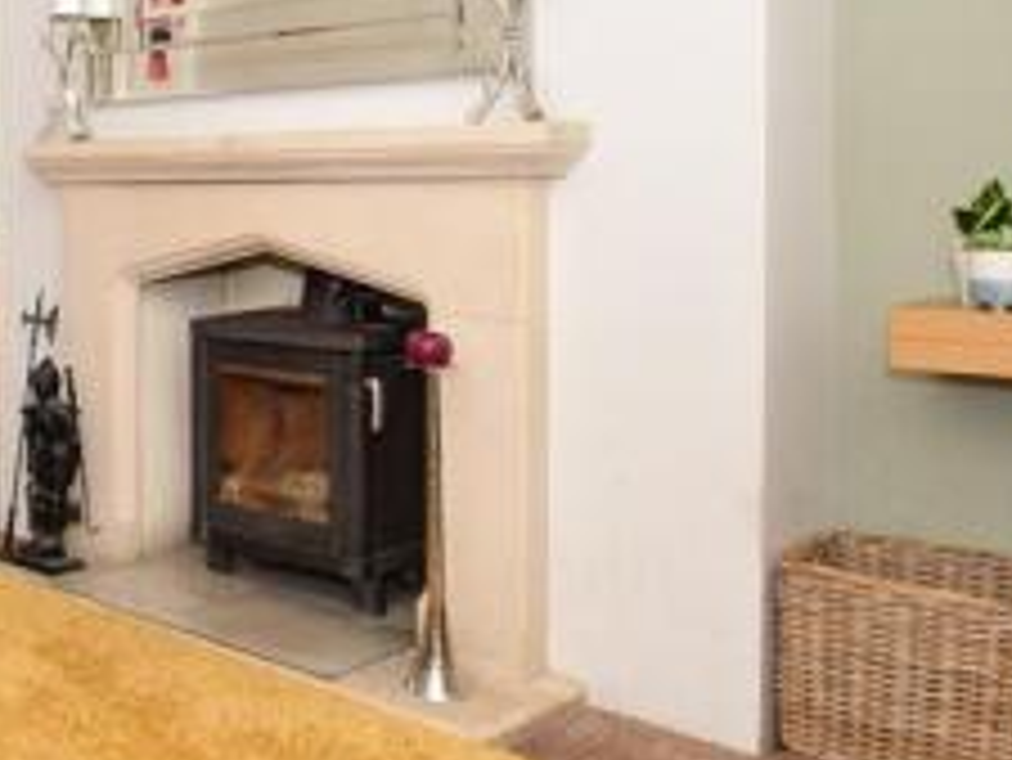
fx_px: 1229
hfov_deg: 35.6
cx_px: -189
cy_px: 209
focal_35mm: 42
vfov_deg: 33.8
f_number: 8
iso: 400
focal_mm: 10
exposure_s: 1/125
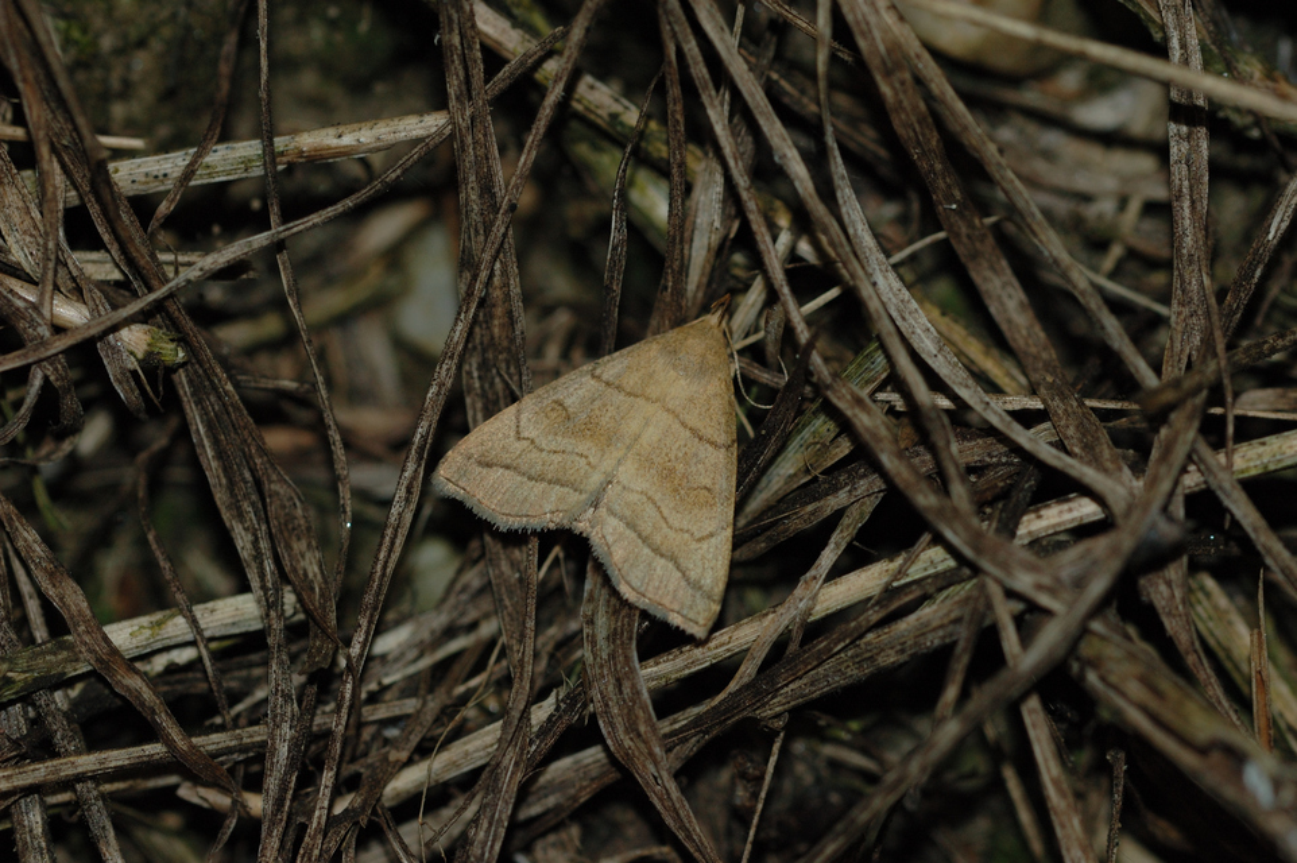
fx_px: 5670
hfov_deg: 13.0
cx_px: 648
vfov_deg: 8.7
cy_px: 432
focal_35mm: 158
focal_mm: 105
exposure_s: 1/60
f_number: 6.3
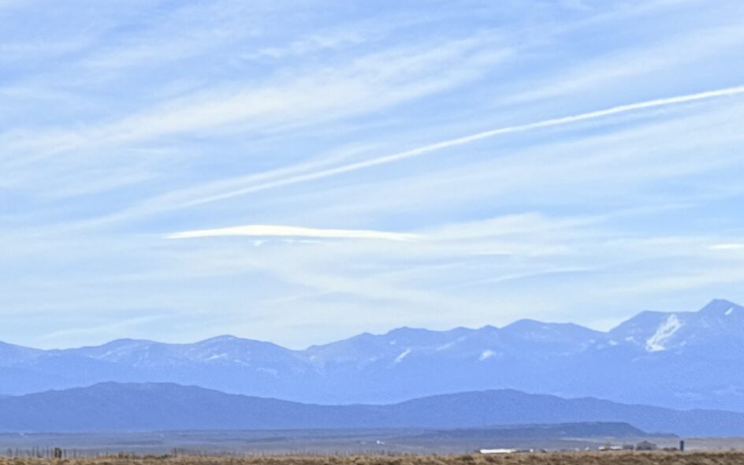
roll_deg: +0.5
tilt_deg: -4.9
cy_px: 664
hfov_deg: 14.6
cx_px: -164
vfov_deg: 9.3
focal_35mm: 138
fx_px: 2798
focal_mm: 6.76
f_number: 1.78
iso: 80
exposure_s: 1/11364
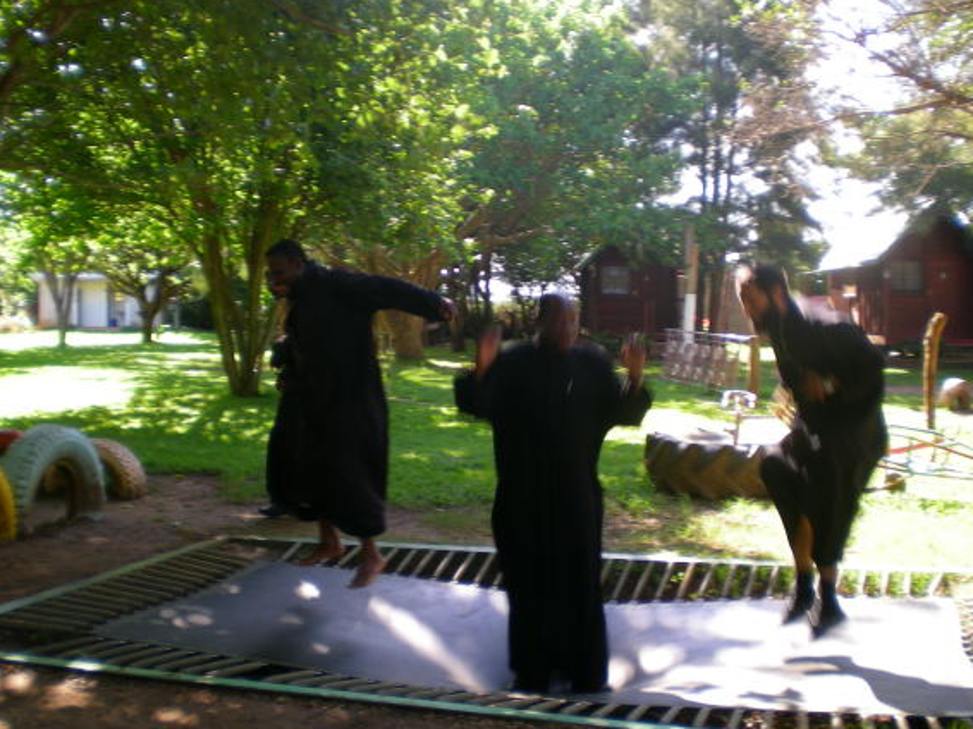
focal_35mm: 43
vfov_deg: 33.6
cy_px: 349
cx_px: 478
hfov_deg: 43.9
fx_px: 1208
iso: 50
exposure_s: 1/56.8
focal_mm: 6.3
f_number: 3.1
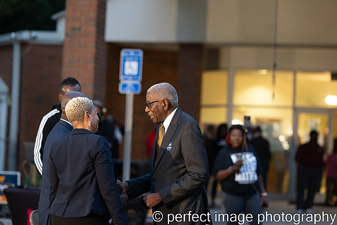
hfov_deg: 19.5
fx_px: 983
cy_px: 112
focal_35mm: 105
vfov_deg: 13.0
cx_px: 168
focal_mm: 105
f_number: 2.2
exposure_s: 1/100
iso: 900
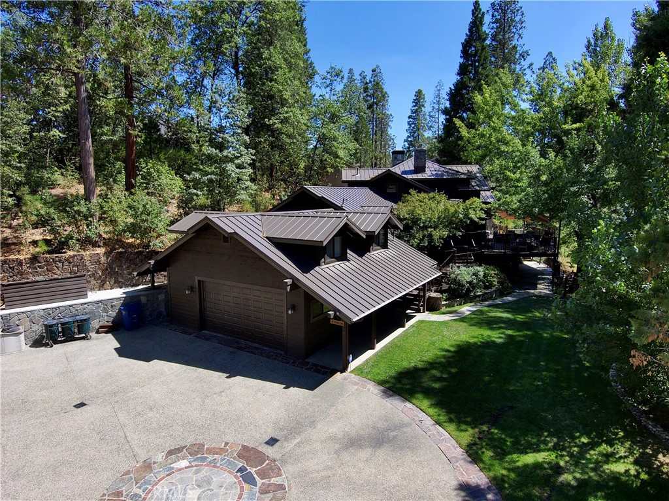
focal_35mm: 21
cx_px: 334
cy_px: 250
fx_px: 406
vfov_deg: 63.4
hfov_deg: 79.0
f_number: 2.8
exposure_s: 1/880
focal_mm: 3.7
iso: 100
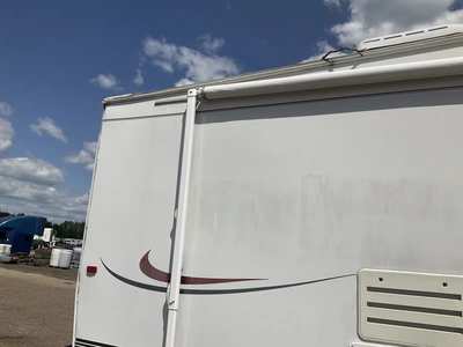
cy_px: 174
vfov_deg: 48.2
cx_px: 232
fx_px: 388
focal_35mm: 29
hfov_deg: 61.7
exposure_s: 1/5814
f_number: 1.8
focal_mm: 3
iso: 25
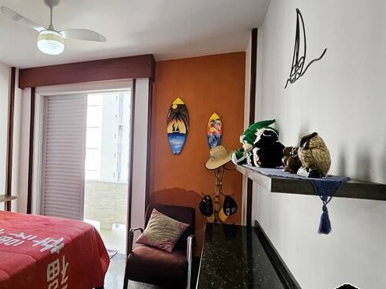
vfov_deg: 63.2
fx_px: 234
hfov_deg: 75.9
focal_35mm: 21
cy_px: 160
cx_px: 121
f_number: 2.2
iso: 64
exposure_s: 1/60
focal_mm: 1.7
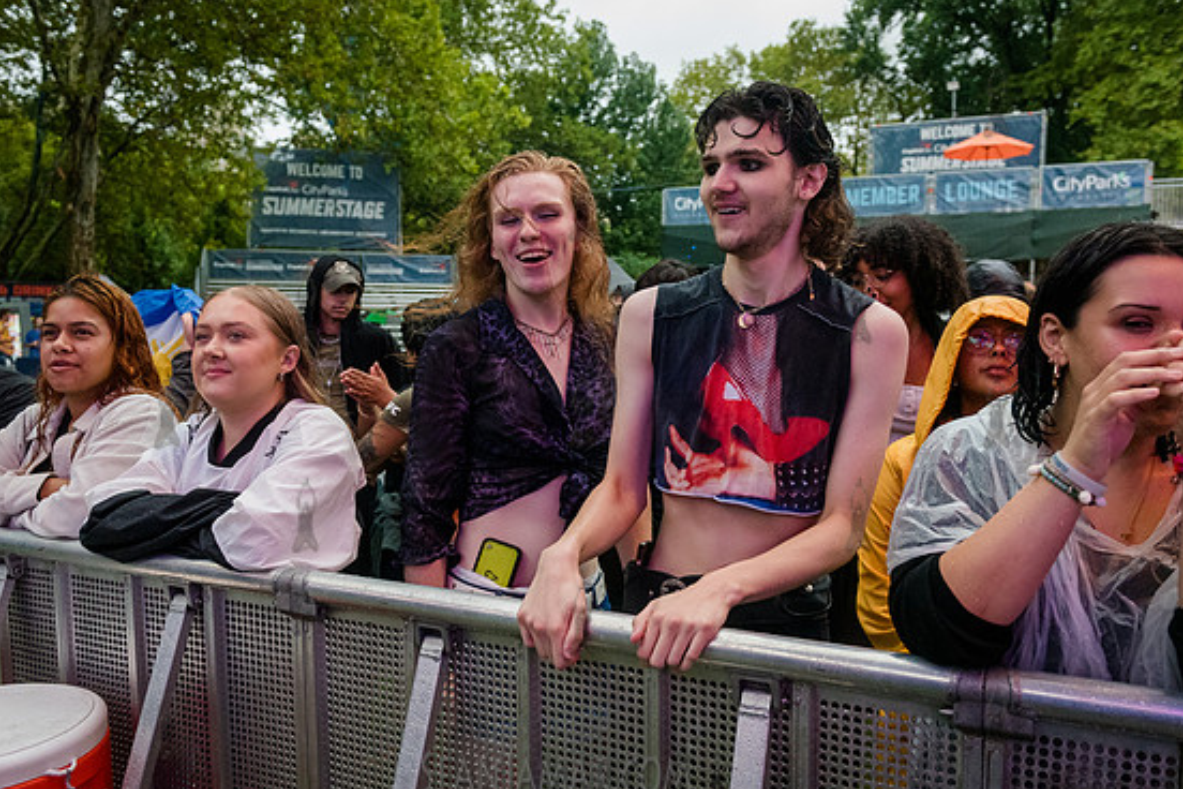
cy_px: 411
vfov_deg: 43.6
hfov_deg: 61.9
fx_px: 986
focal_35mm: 30
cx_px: 581
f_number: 3.5
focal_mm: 27
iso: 5000
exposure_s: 1/400
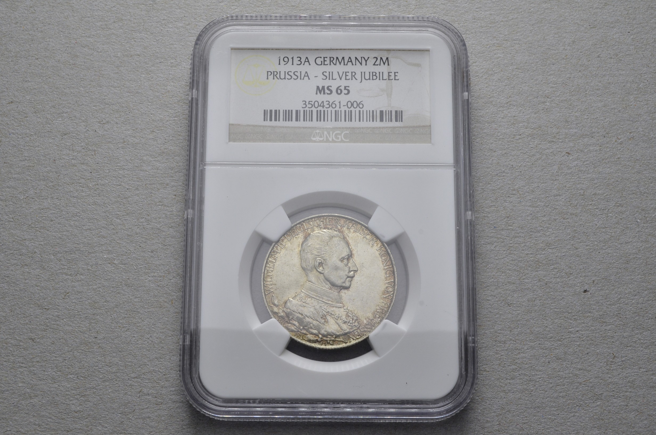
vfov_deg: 28.0
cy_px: 218
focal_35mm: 48
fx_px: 873
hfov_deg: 41.2
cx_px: 328
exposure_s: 1/250
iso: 400
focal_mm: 32
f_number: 14
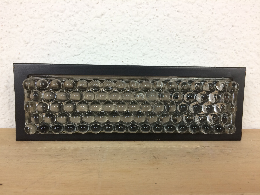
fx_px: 218
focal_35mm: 29
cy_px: 98
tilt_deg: -5.0
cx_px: 130
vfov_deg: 48.2
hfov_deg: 61.7
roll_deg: -0.3
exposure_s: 1/33
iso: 32
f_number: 2.2
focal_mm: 4.15
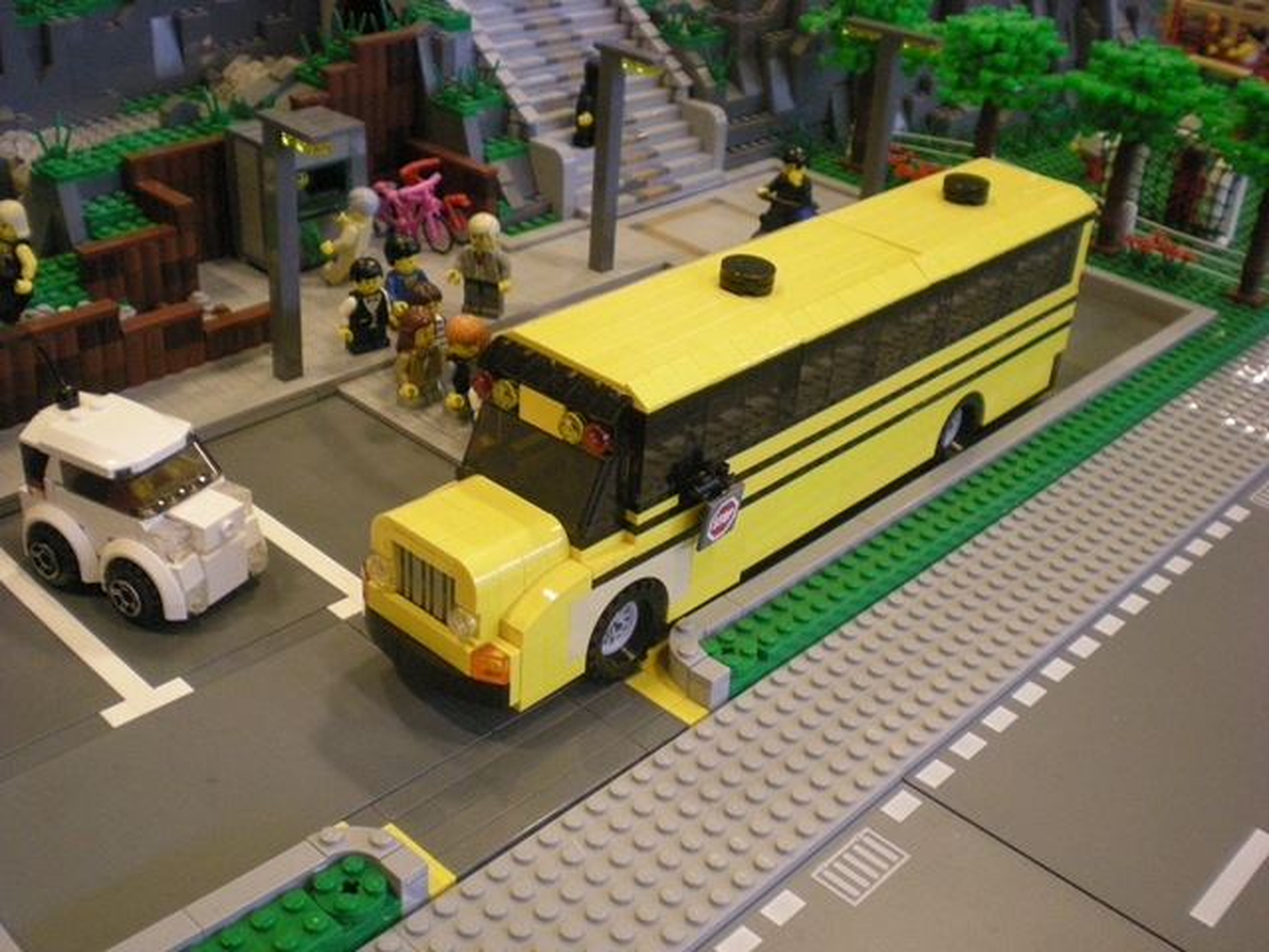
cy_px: 476
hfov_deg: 49.0
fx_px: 1393
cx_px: 634
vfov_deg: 37.7
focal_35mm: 38
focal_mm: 6.3
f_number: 3.1
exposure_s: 1/18.3
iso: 400
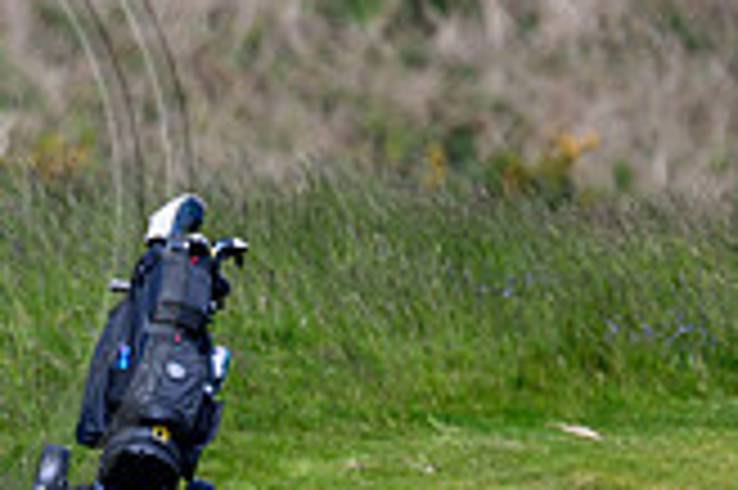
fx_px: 40631
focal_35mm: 1984
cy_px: 200
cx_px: -274
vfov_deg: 0.7
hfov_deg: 1.0
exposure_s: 1/4000
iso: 500
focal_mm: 560
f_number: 4.5
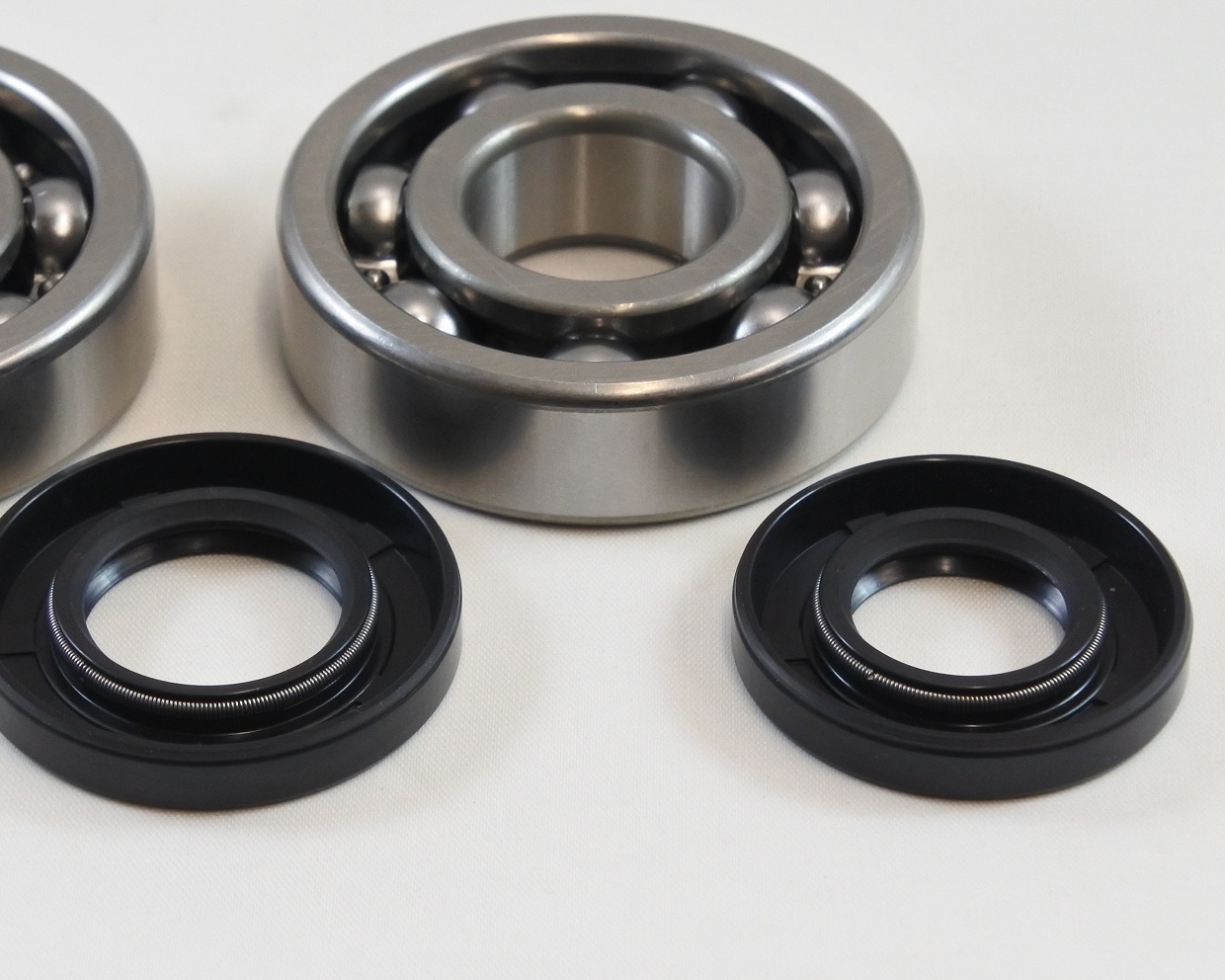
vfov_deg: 12.9
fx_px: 4351
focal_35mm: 120
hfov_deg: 16.0
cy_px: 447
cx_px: 348
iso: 720
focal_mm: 30
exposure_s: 1/125
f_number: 5.6
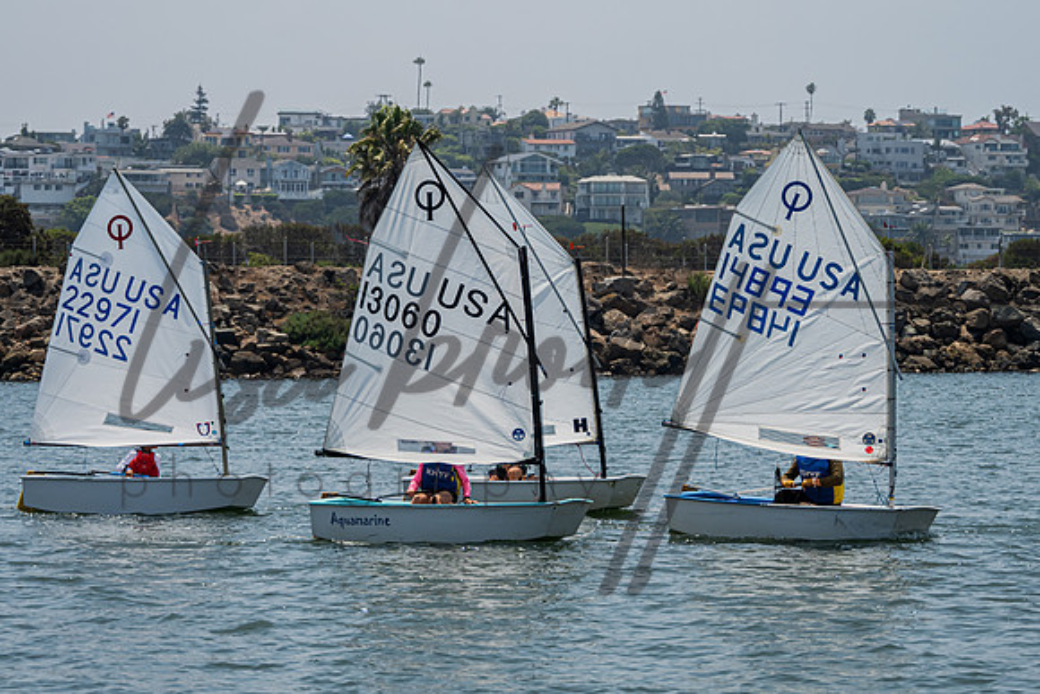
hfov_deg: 14.1
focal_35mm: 146
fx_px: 4214
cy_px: 293
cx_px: 510
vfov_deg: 9.4
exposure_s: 1/2000
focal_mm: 105
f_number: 6.7
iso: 320
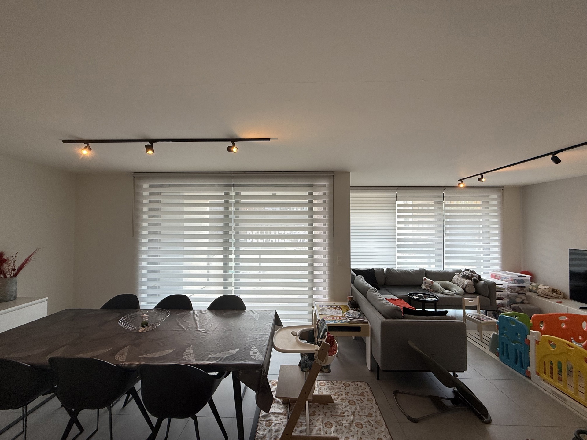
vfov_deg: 85.7
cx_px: 294
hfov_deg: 102.1
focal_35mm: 14
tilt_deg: +2.2
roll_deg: -0.1
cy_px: 220
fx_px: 237
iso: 50
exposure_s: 1/141
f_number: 2.2
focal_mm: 2.22
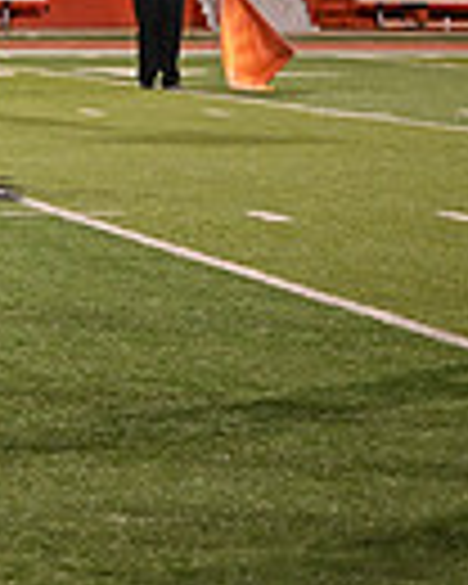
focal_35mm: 293
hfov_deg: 5.1
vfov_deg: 6.6
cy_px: -106
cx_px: -770
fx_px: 5073
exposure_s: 1/800
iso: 4000
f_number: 2.8
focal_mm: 70
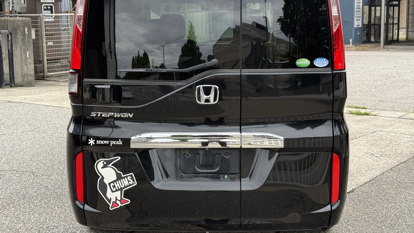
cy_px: 91
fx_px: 582
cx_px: 209
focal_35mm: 53
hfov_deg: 39.2
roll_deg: +1.2
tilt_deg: -7.3
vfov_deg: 22.6
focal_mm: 6.76
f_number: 1.78
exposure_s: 1/450
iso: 80
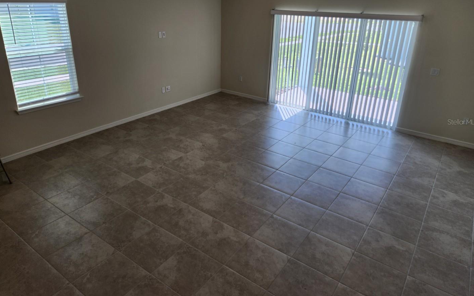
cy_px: 122
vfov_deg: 49.1
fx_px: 323
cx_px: 236
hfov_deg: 72.5
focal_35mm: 25
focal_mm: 5.4
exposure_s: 1/188
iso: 20
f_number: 1.8
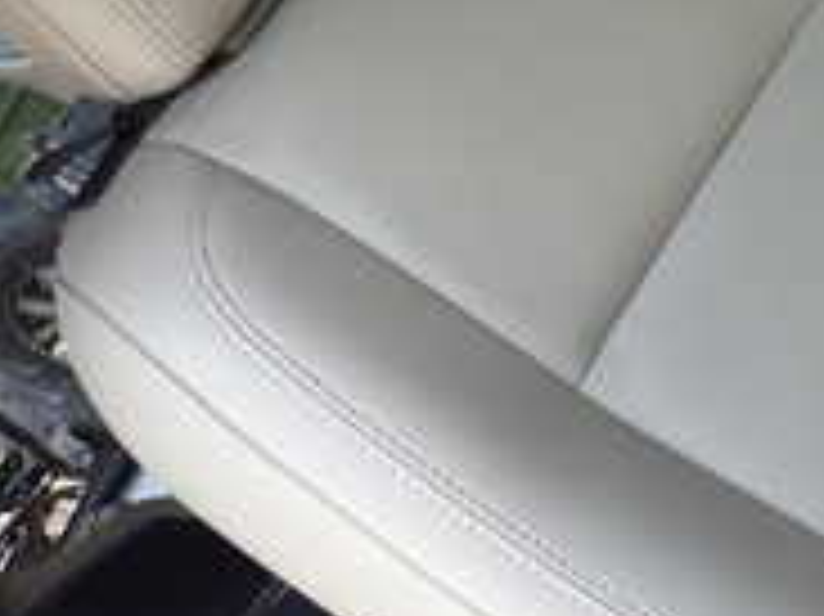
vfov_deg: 18.0
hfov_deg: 21.2
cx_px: 1130
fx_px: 1951
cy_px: 288
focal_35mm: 82
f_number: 2
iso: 100
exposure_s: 1/125
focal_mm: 4.5
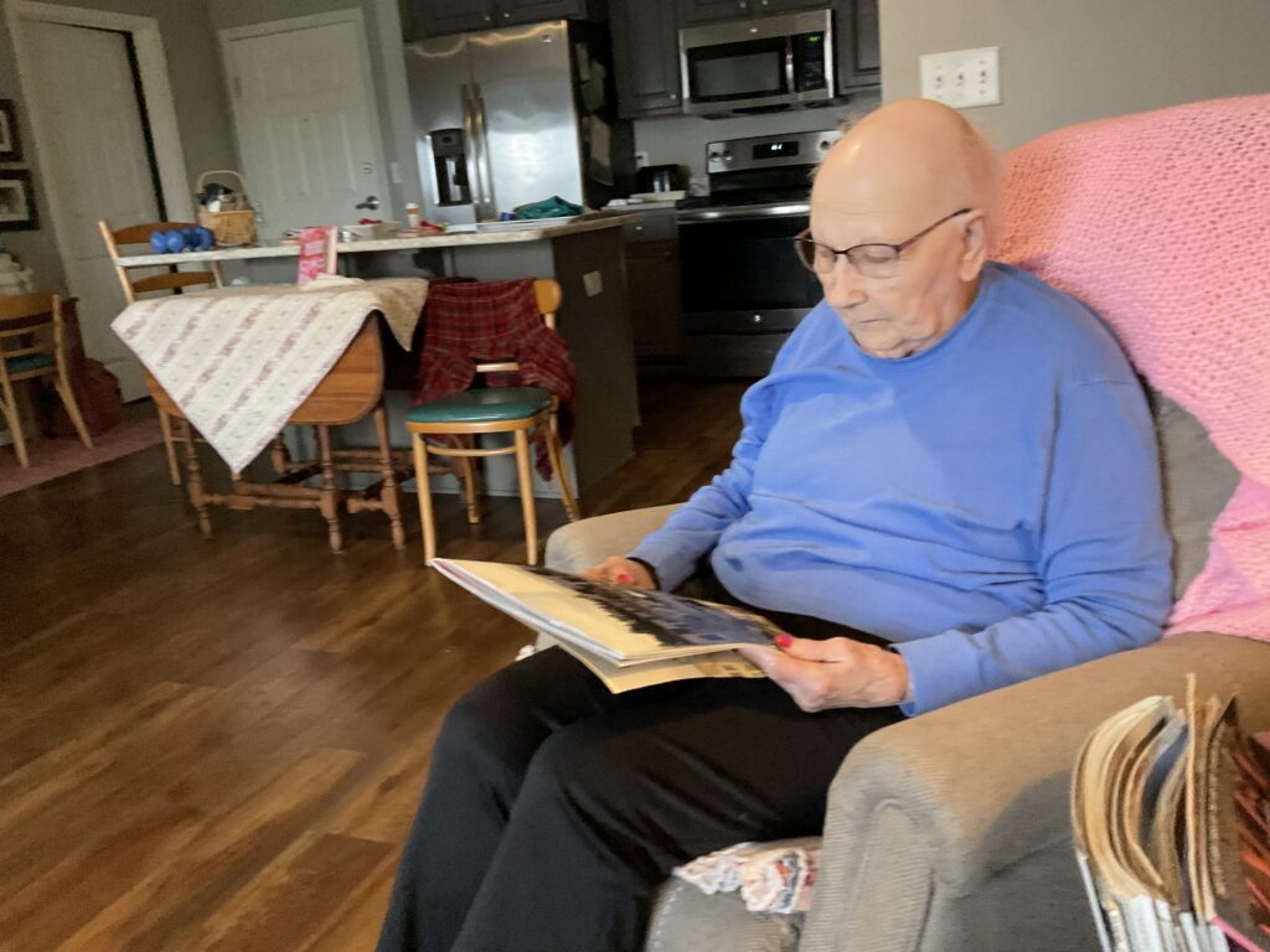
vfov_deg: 48.2
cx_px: 635
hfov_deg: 61.7
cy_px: 476
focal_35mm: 29
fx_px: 1064
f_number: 1.8
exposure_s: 1/60
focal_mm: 3
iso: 200
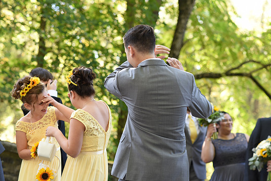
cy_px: 87
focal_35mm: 92
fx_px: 693
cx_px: 143
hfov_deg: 22.1
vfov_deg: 14.9
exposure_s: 1/200
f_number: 4
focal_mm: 85
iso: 500
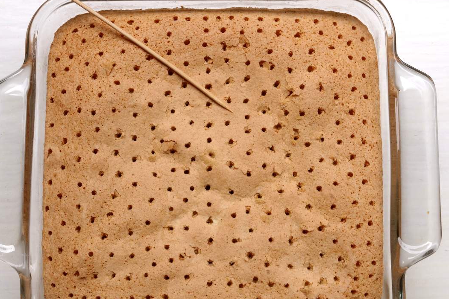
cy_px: 172
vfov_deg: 23.8
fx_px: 711
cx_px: 207
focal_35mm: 57
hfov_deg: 35.0
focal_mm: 24
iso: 800
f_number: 11
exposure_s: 1/60
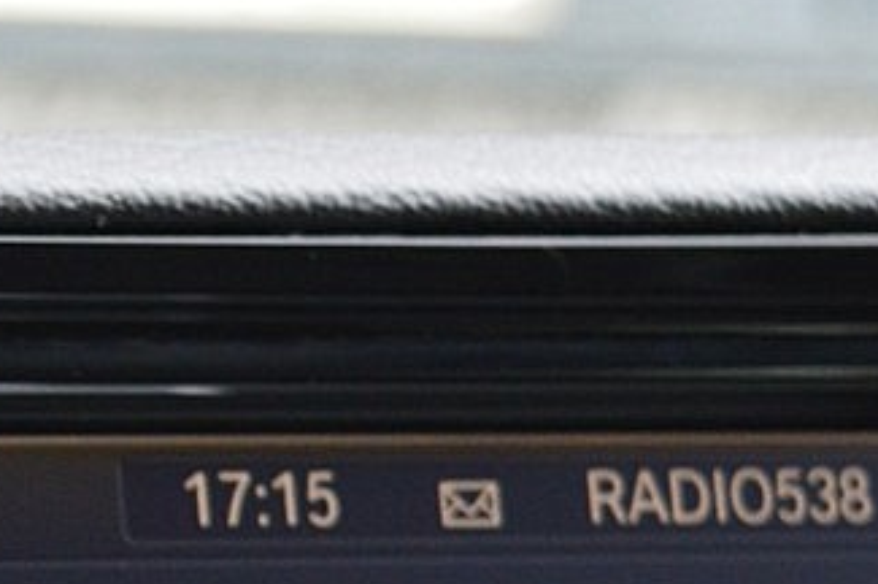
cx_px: -354
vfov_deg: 5.2
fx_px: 6396
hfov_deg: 7.7
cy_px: 703
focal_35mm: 262
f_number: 6.3
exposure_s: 1/60
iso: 800
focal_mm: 35
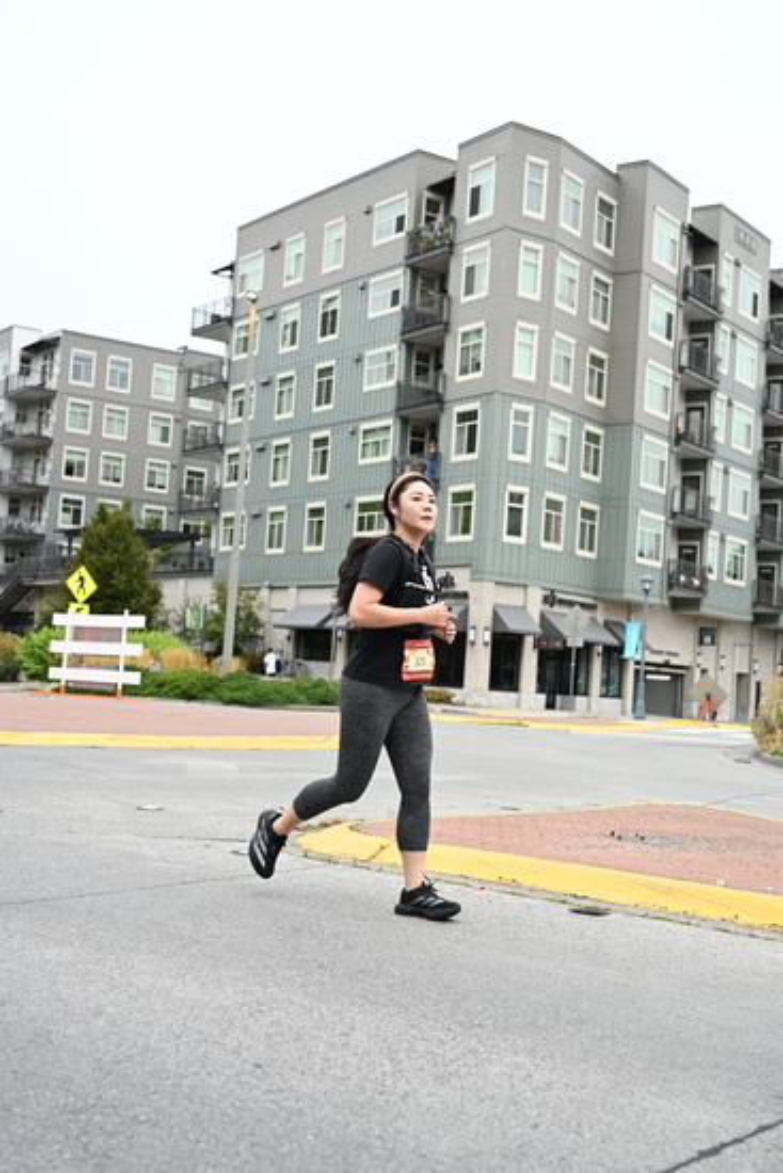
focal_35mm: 44
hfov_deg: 30.5
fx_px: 1434
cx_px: 392
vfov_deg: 44.5
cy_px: 586
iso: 1600
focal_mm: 44
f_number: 4
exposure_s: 1/800
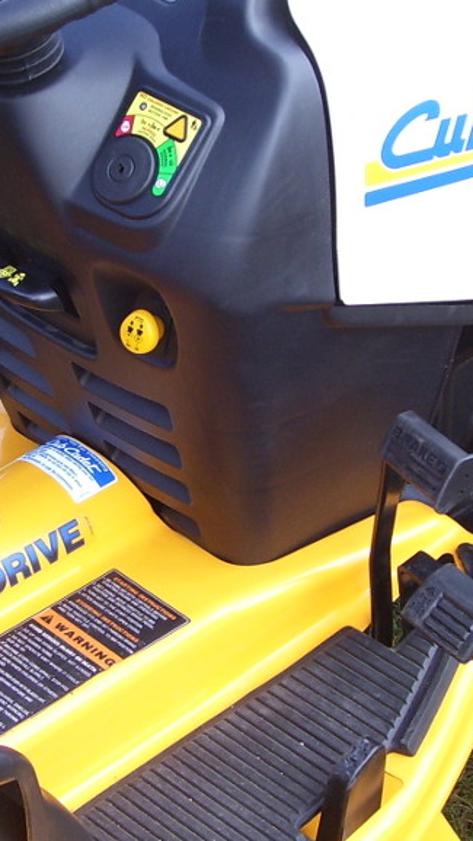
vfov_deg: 27.8
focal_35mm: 76
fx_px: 1695
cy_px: 342
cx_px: 146
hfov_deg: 15.8
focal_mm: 7
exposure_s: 1/125
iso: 80
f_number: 3
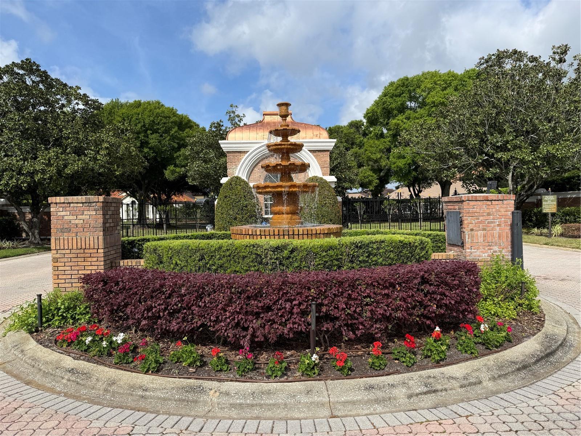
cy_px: 218
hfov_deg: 71.6
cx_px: 290
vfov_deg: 56.8
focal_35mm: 24
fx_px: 403
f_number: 1.78
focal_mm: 6.76
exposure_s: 1/3953
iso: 80
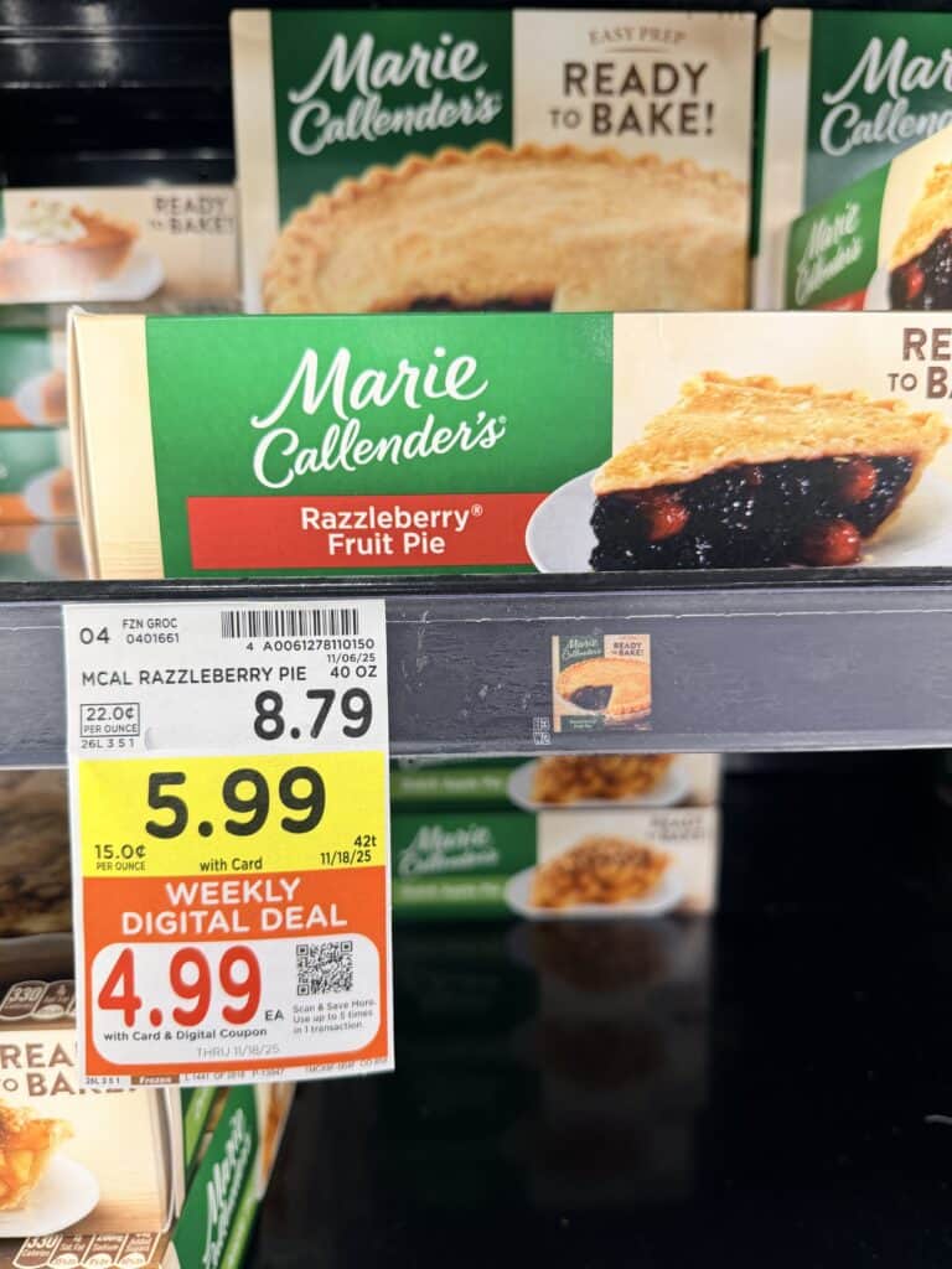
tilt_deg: -12.8
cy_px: 634
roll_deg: -0.1
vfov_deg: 71.6
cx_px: 476
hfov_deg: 56.8
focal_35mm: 24
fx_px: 880
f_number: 1.78
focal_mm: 6.76
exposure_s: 1/120
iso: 160
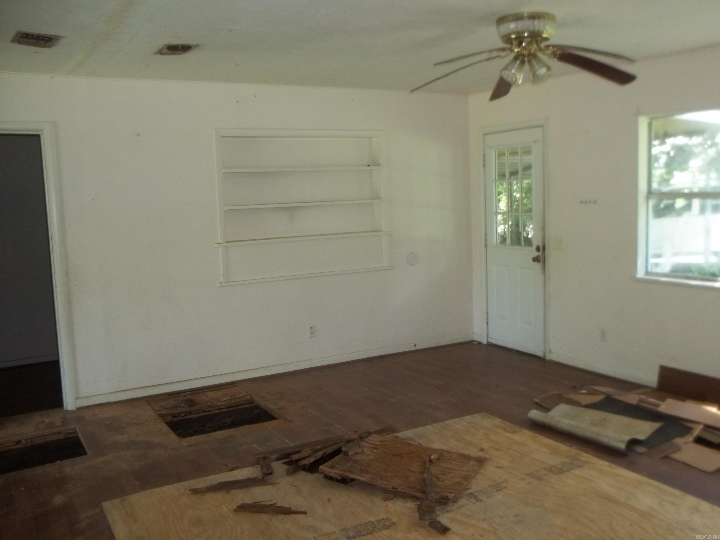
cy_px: 270
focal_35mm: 33
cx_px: 360
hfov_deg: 55.4
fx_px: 686
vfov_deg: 42.9
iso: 160
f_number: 3.3
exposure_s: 1/30
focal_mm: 5.9
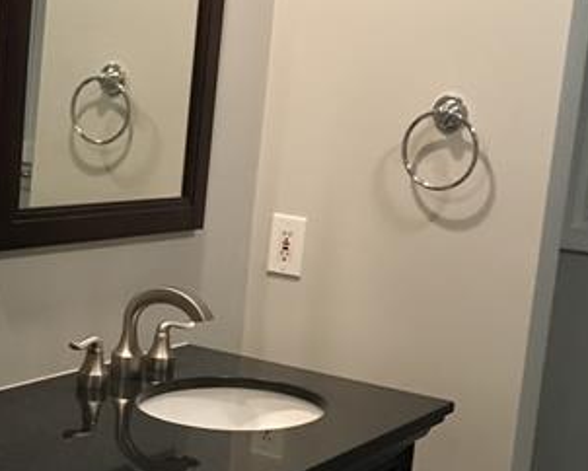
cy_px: 300
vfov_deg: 21.2
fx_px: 1254
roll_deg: -4.1
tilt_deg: -10.3
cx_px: 181
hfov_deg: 26.2
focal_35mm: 72
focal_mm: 4.15
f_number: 2.2
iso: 200
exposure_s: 1/30
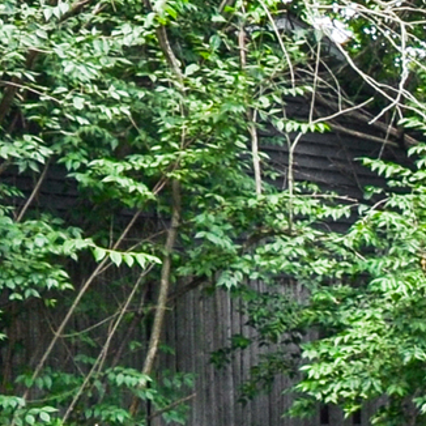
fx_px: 1838
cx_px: 1028
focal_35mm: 132
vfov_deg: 13.1
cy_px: 406
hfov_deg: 11.1
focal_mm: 11
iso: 250
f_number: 9
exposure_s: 1/60
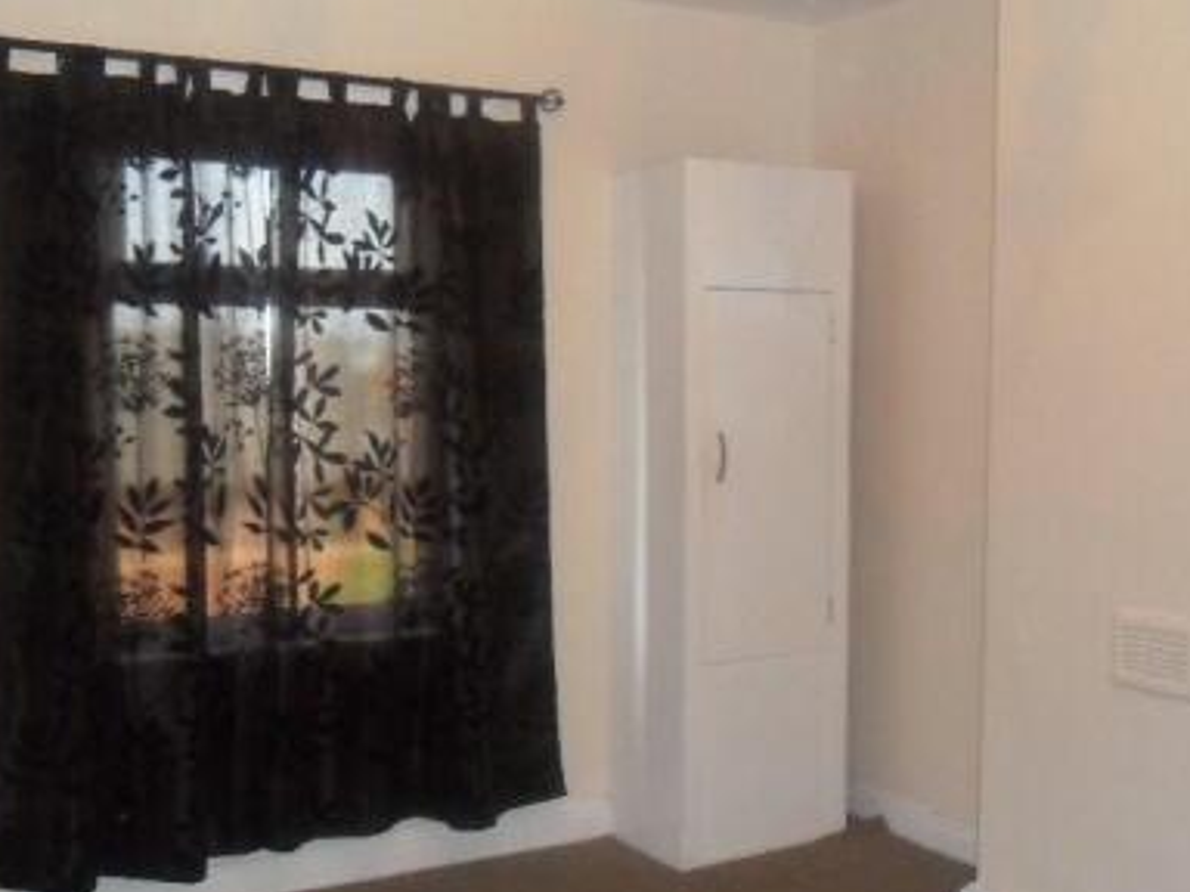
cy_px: 475
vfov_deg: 35.1
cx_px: 528
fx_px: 1409
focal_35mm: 41
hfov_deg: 45.7
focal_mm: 4.9
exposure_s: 1/45
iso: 400
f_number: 3.5
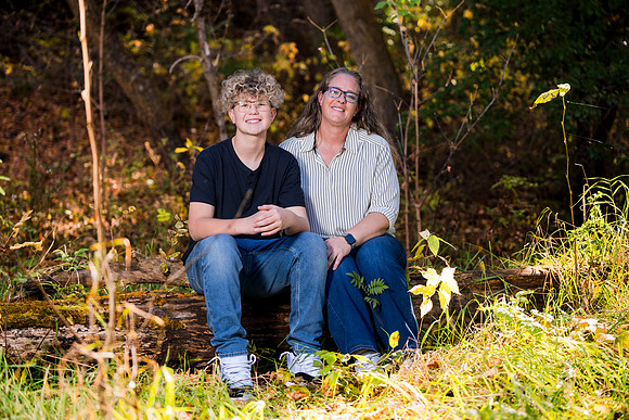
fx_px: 1573
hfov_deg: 22.6
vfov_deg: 15.2
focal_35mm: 90
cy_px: 210
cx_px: 314
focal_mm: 90
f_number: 2.8
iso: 125
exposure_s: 1/200
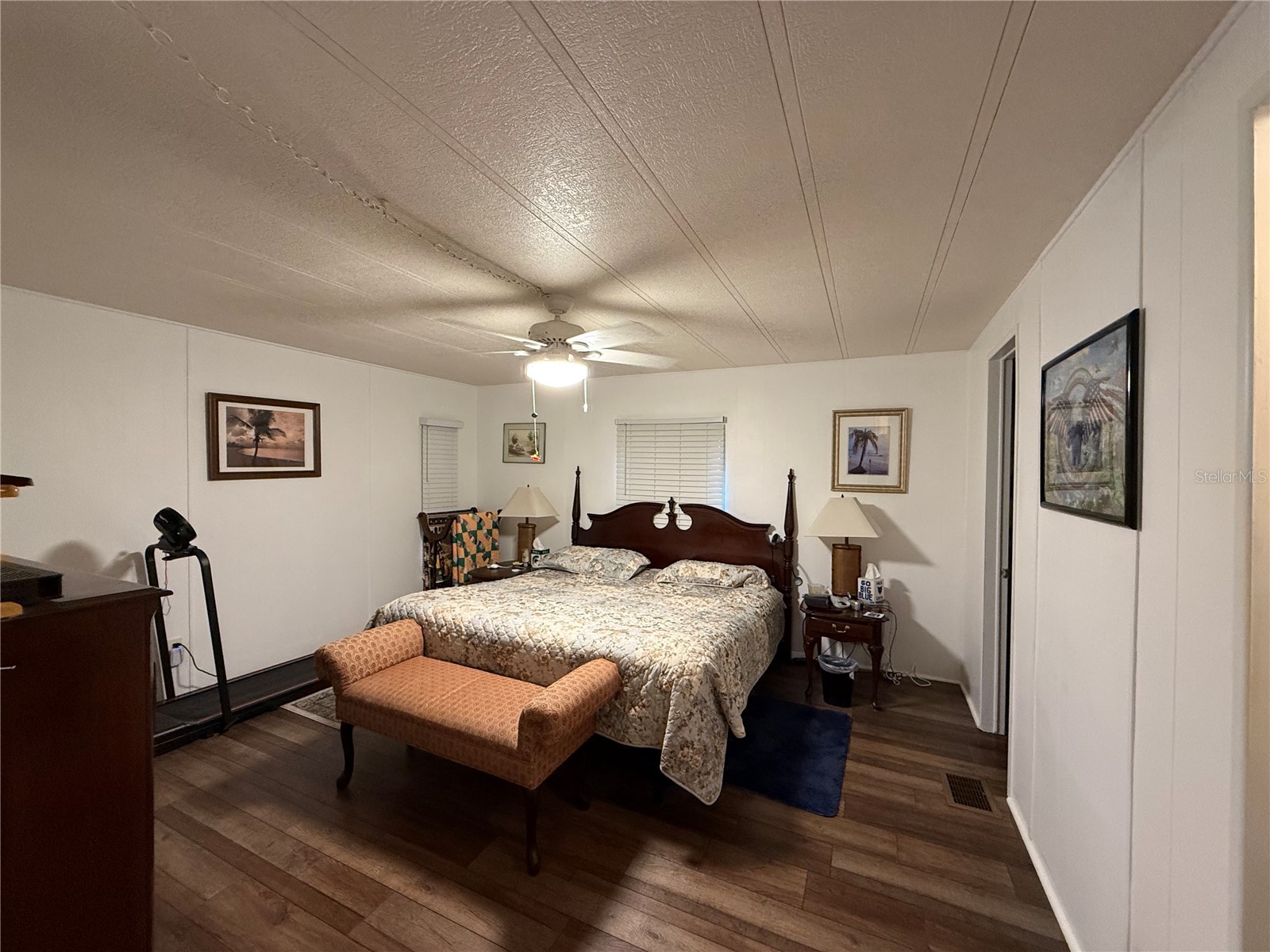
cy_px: 476
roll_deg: -1.0
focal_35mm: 14
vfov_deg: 85.7
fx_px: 514
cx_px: 635
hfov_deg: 102.1
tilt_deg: +0.6
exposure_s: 1/60
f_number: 2.2
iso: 400
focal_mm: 2.22
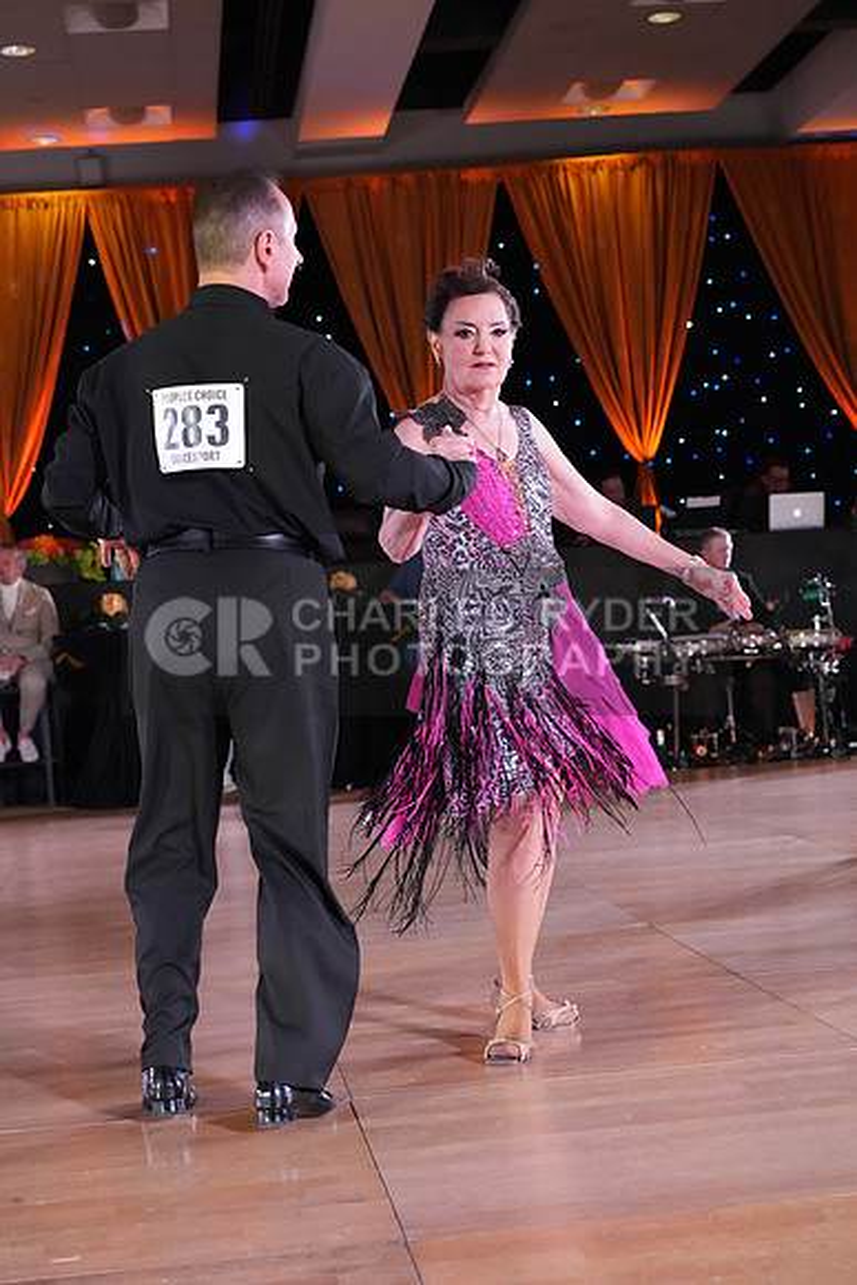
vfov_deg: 33.9
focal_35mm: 59
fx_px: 2105
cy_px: 642
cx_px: 428
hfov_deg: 23.0
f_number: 5
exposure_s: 1/400
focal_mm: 59
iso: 8000
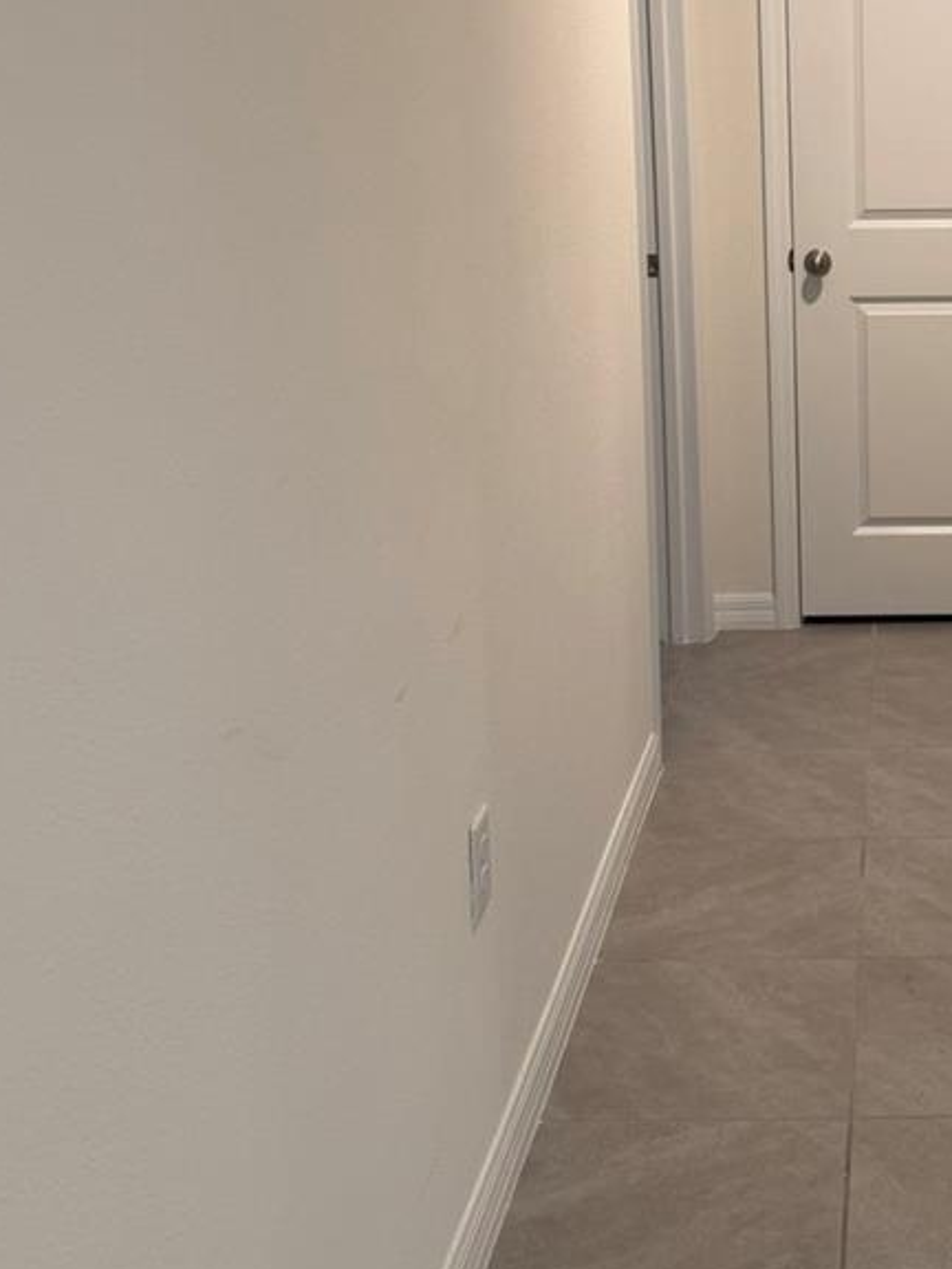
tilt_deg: -7.6
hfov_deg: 27.6
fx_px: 1833
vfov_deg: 37.4
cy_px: 348
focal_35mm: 50
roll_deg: +1.8
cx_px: 928
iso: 125
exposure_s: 1/60
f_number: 1.78
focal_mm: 6.76
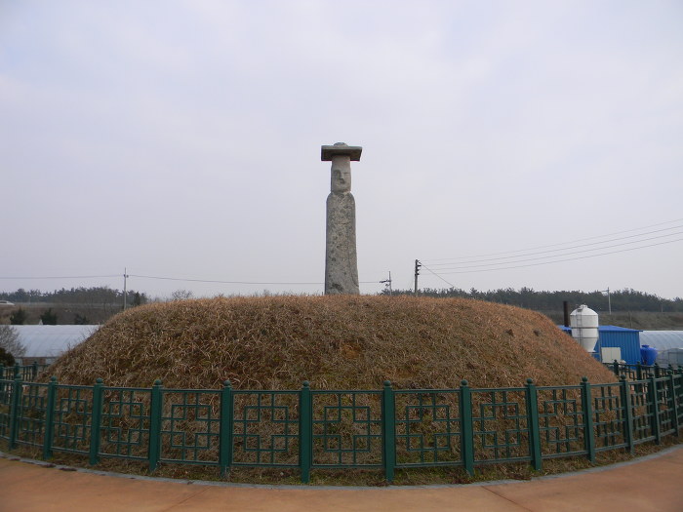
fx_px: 552
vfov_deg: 49.7
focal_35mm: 28
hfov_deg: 63.4
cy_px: 256
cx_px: 342
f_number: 3.5
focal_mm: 5
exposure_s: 1/494
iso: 80
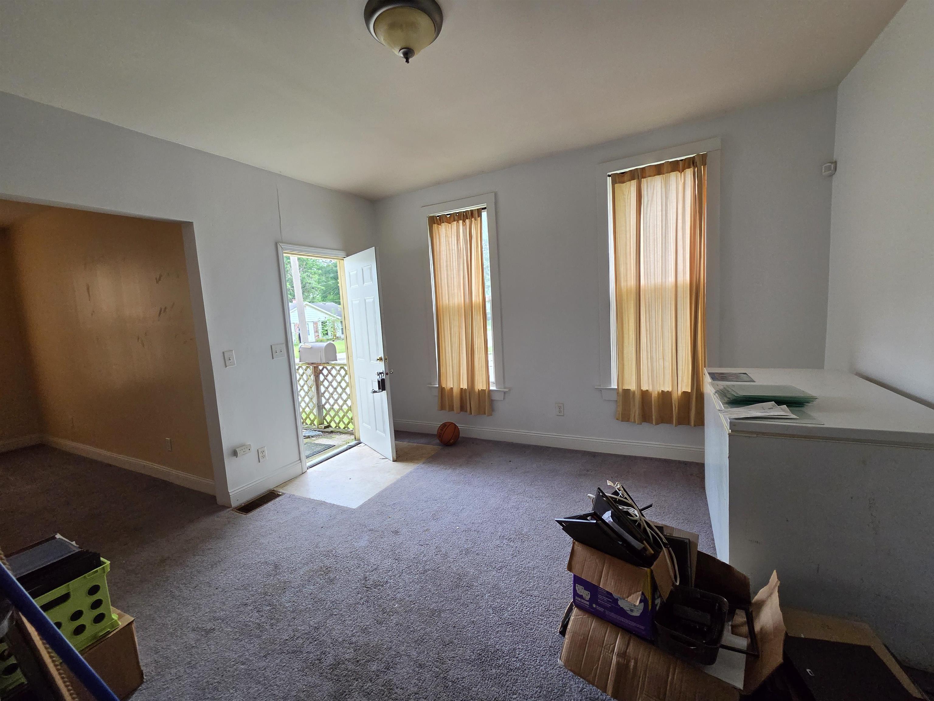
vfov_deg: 89.9
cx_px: 467
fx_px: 351
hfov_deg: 106.2
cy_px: 350
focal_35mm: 13
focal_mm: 2.2
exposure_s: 1/120
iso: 320
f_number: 2.2
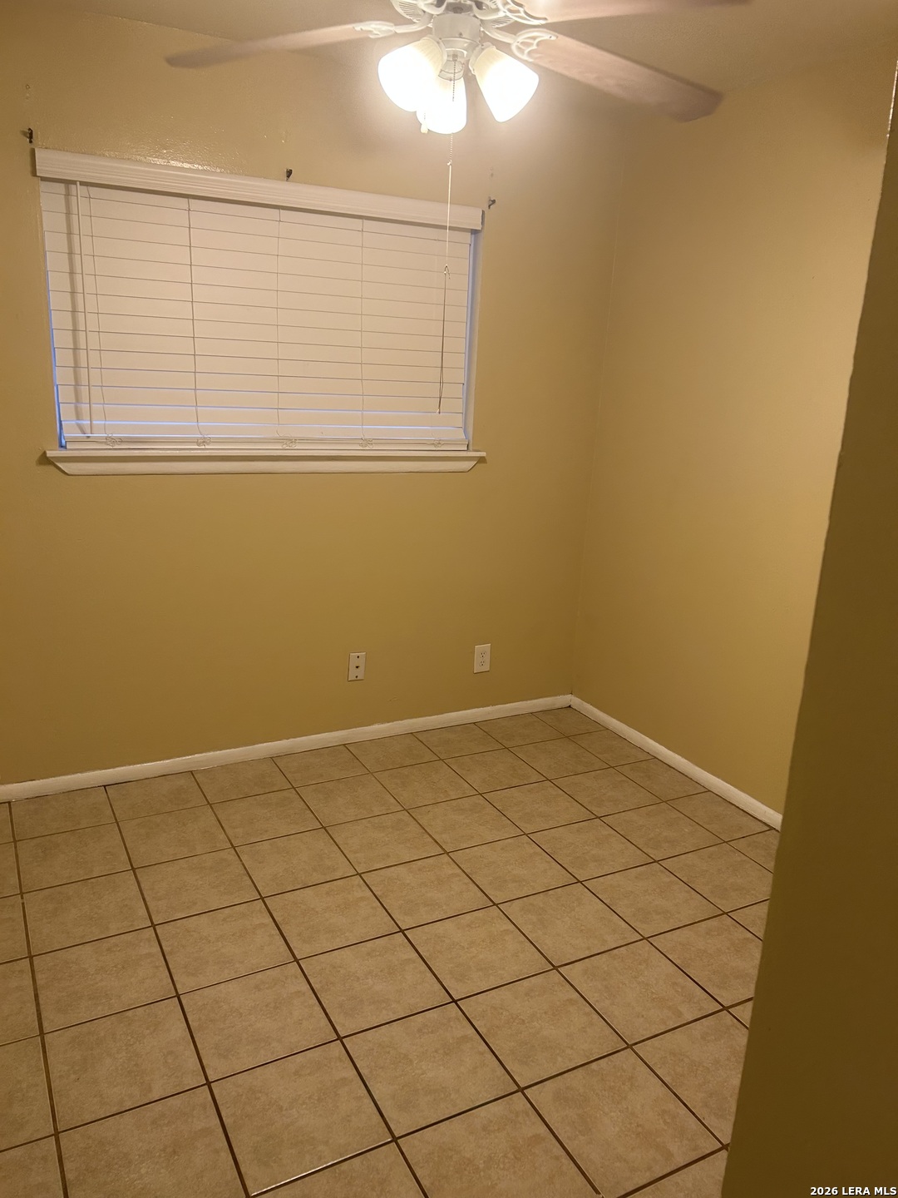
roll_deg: -1.9
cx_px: 449
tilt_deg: -15.1
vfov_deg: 67.3
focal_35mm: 26
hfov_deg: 53.1
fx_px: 899
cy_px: 599
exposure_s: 1/120
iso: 125
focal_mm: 5.7
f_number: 1.5
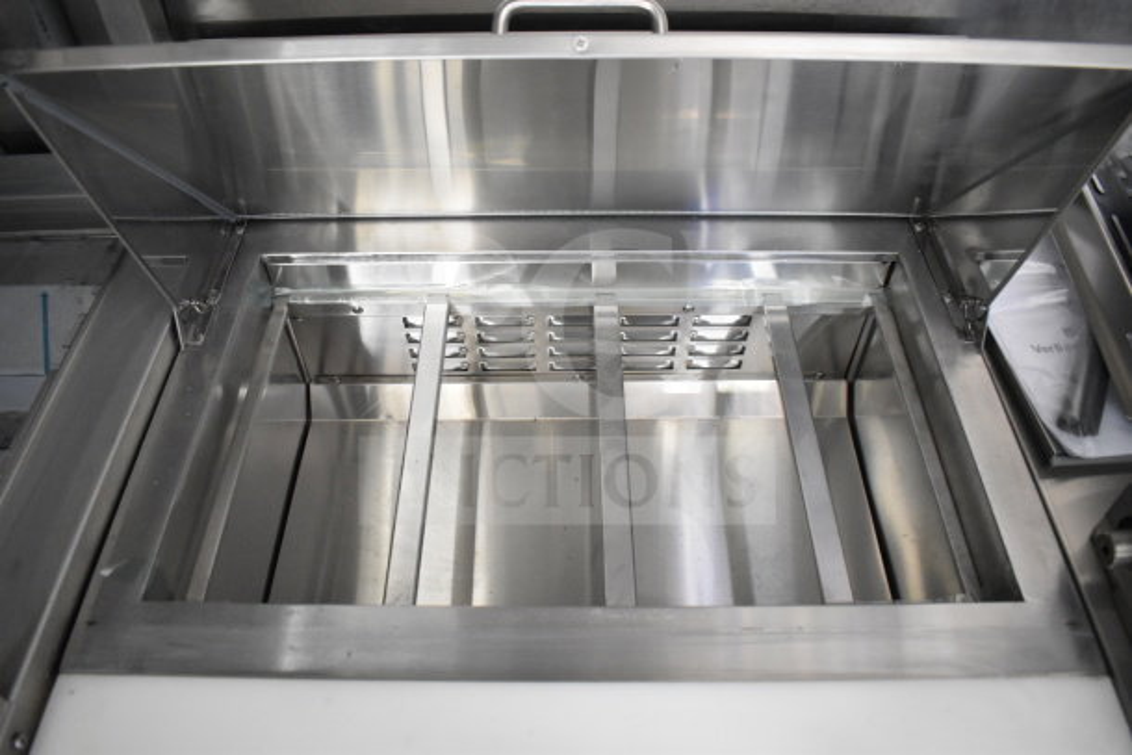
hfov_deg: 67.4
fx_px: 849
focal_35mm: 27
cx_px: 566
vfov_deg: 48.0
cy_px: 378
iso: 4000
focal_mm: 18
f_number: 3.5
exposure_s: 1/30
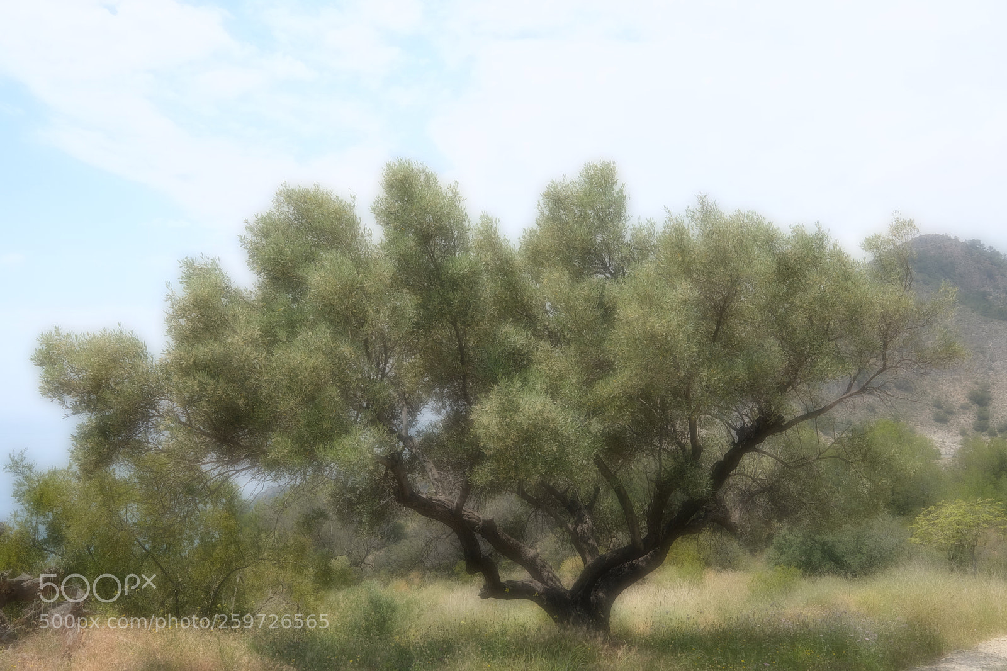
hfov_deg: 63.7
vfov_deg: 44.9
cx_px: 504
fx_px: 811
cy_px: 336
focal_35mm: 29
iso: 400
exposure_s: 1/450
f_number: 10
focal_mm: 19.1
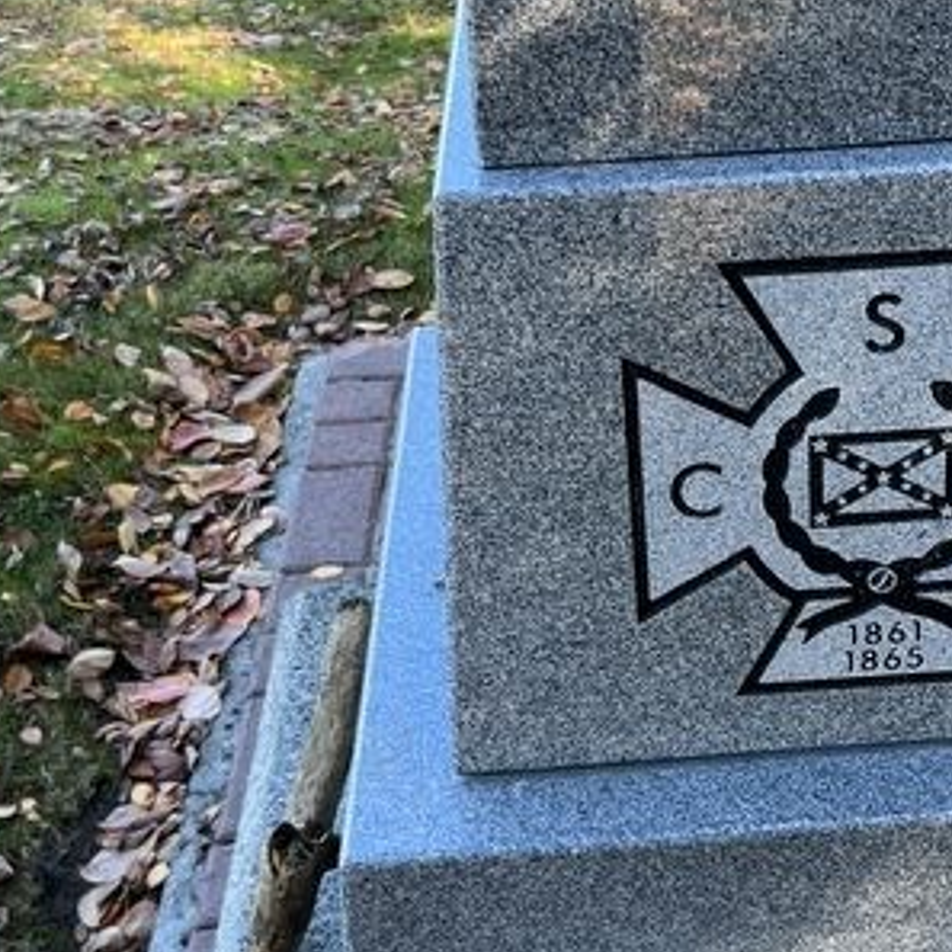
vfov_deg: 27.7
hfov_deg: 27.2
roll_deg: +0.3
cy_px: 417
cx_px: 760
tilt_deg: -32.1
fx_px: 1929
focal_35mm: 62
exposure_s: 1/133
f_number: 1.6
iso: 32
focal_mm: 5.1
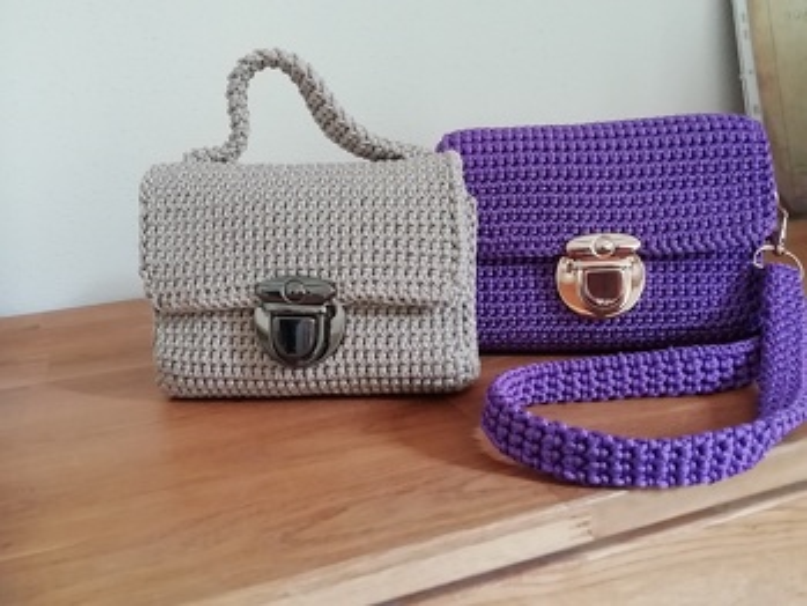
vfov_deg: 41.8
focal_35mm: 34
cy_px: 303
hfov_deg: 53.9
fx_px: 793
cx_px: 404
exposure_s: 1/33.3
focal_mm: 3.46
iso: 200
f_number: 2.2
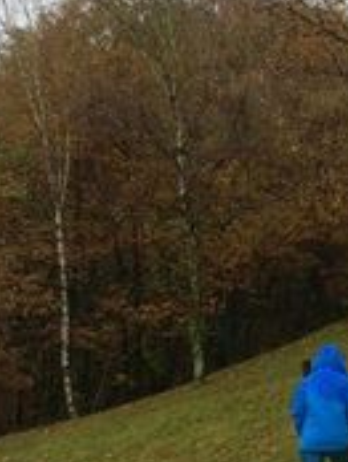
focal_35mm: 100
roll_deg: -1.1
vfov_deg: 19.5
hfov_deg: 14.3
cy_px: 319
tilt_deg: +1.5
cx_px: 433
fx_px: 1337
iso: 32
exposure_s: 1/456
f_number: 2.2
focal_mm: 4.15
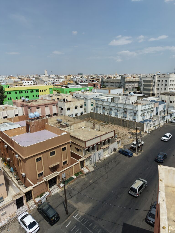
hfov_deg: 56.8
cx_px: 88
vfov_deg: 71.6
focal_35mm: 24
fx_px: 162
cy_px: 116
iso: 120
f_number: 1.8
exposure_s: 1/6000
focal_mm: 8.67
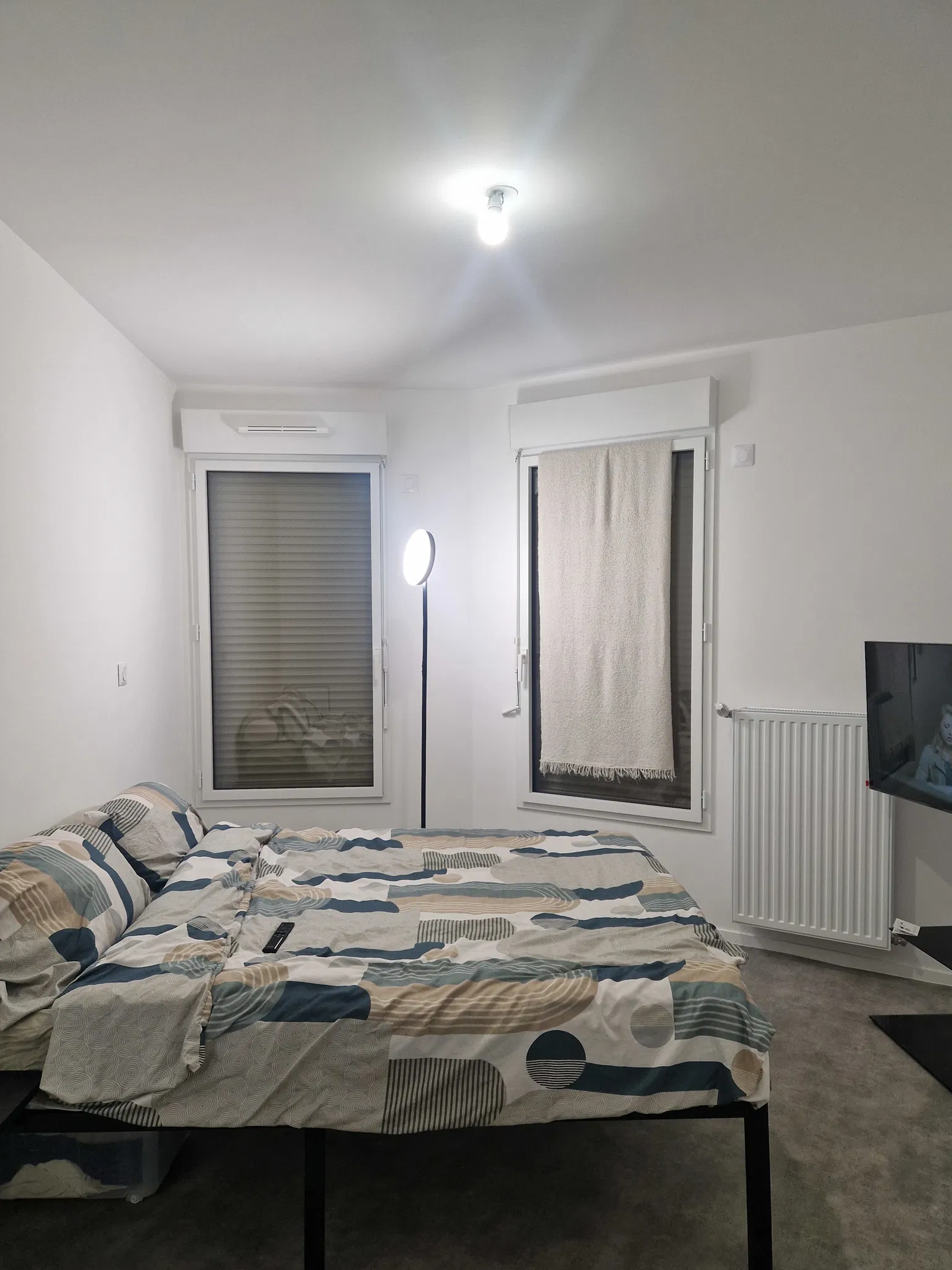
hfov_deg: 56.8
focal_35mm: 24
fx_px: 880
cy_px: 658
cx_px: 486
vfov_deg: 71.6
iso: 100
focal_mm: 5.4
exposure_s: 1/100
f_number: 1.8
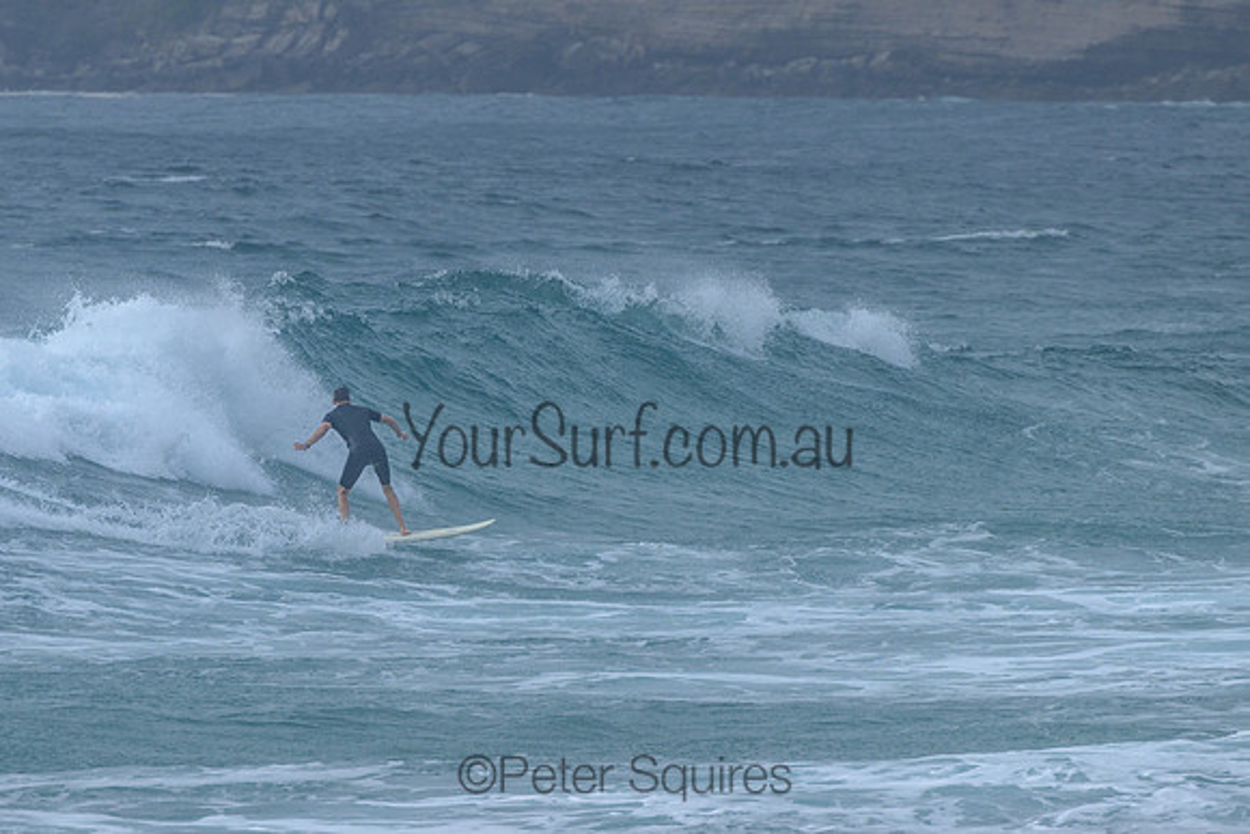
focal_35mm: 550
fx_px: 19112
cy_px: 484
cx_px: 444
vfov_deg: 2.5
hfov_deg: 3.7
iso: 500
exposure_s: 1/2000
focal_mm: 400
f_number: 9
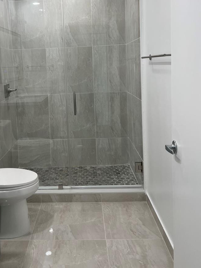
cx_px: 68
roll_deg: +2.0
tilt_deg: -4.1
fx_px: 279
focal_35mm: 36
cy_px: 84
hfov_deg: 39.2
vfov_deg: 50.2
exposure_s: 1/120
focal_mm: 5.7
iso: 80
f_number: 1.5
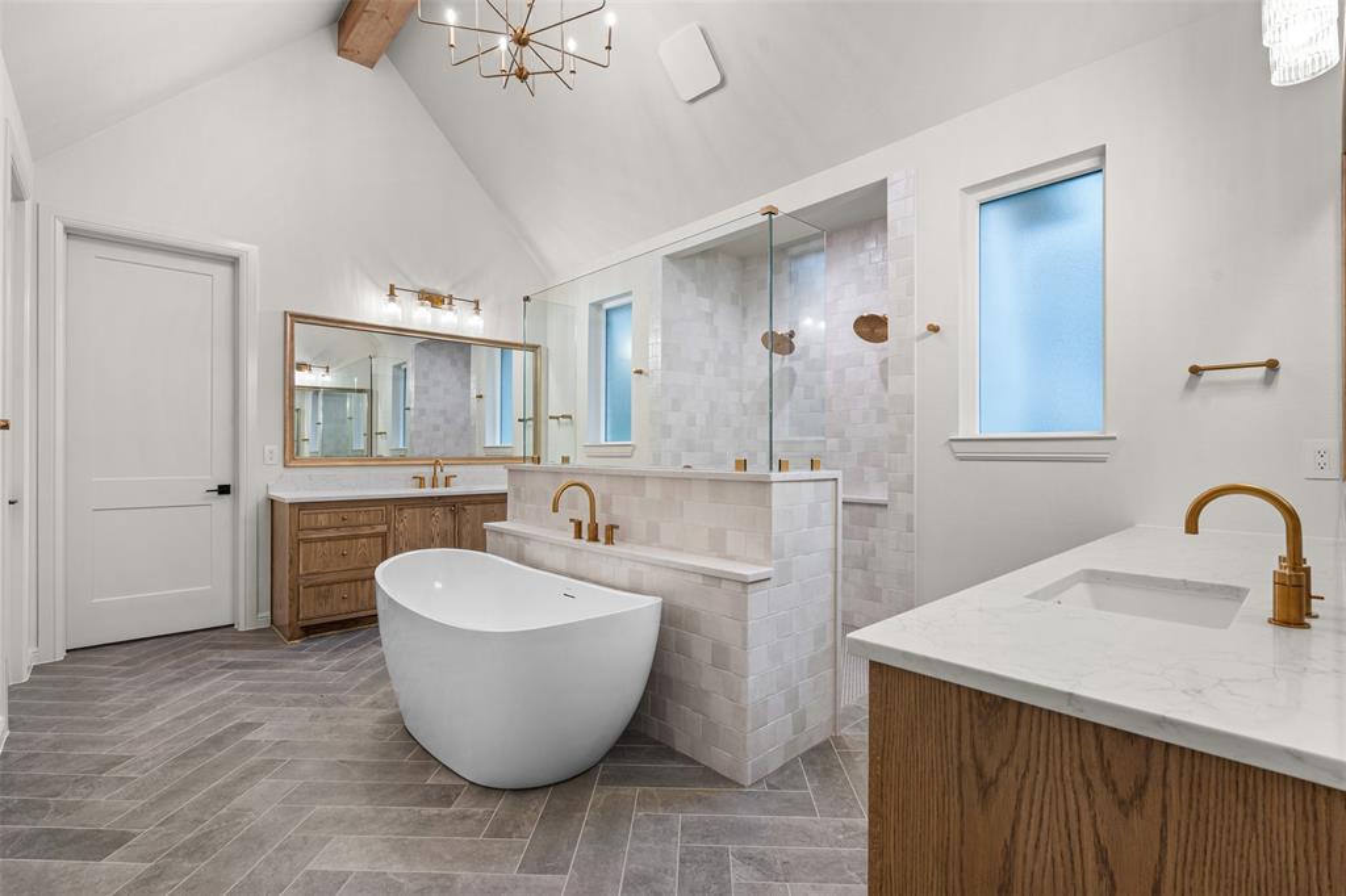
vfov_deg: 73.7
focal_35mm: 16
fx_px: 598
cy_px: 448
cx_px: 673
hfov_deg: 96.8
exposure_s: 1/3
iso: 160
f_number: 9
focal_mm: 16
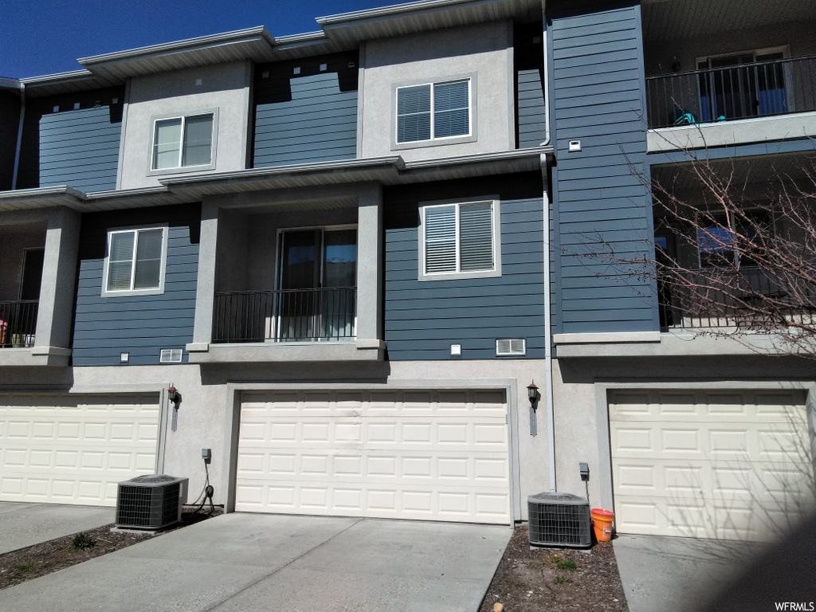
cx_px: 408
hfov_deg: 65.3
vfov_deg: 51.4
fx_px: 636
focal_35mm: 27
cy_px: 306
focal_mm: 4.73
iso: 101
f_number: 2.2
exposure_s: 1/2051
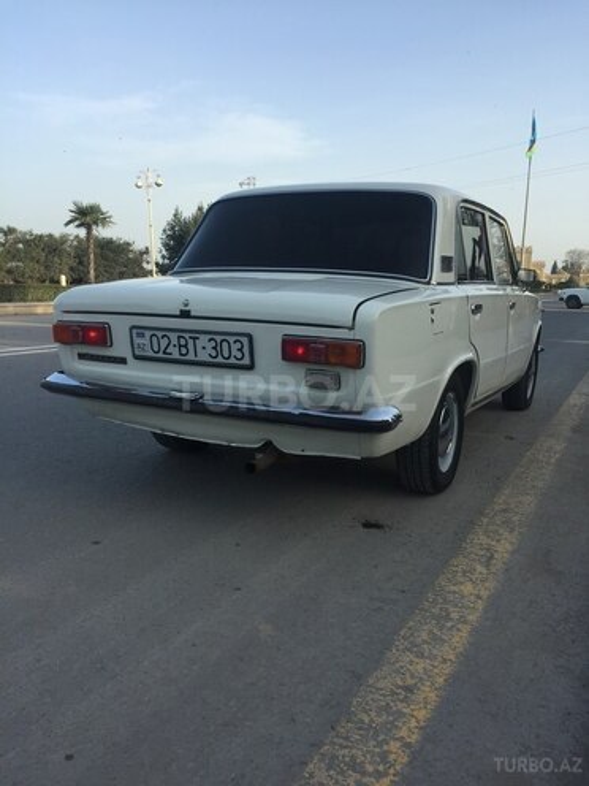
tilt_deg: -7.4
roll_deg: -1.7
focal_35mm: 29
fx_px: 658
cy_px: 393
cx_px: 294
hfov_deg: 48.2
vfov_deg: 61.7
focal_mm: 4.15
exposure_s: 1/898
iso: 32
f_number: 2.2
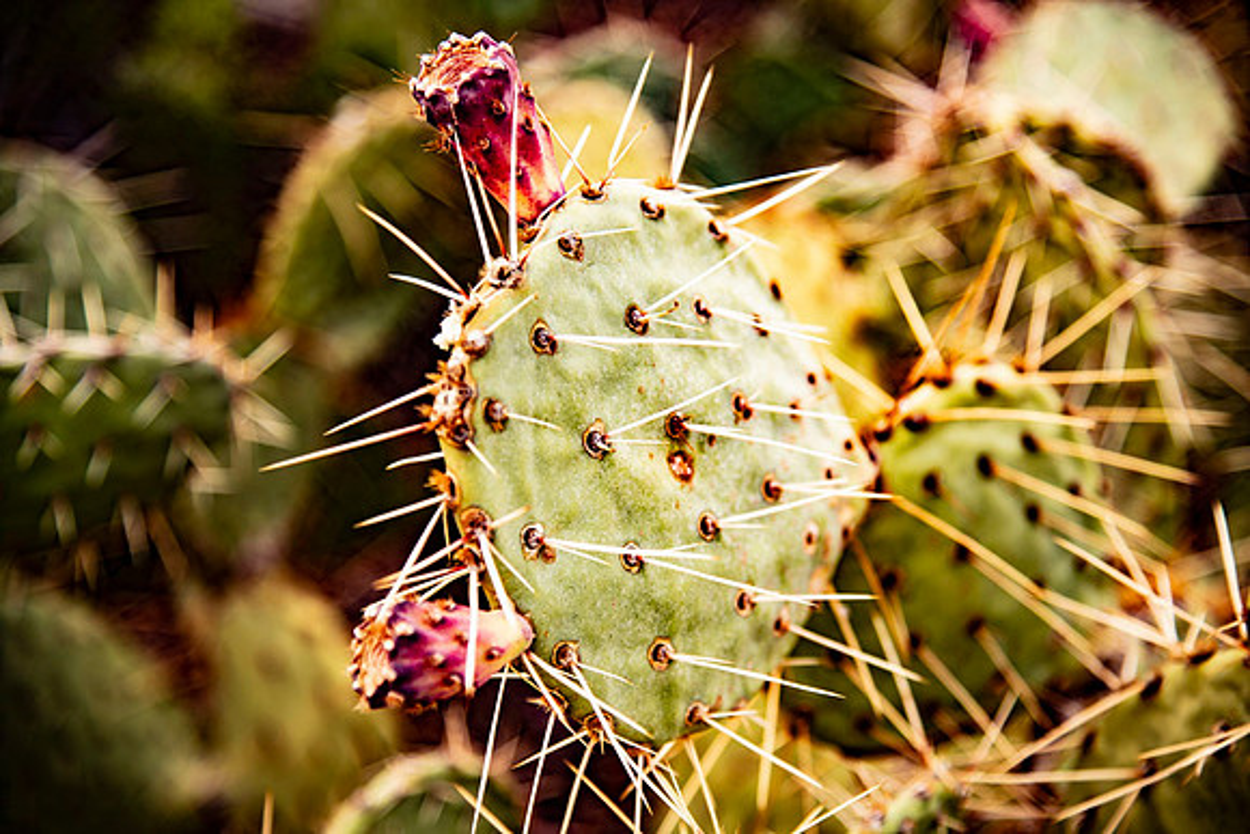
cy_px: 417
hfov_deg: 24.8
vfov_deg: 16.7
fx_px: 2848
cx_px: 625
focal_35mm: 82
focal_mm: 82
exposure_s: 1/500
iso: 100
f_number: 4
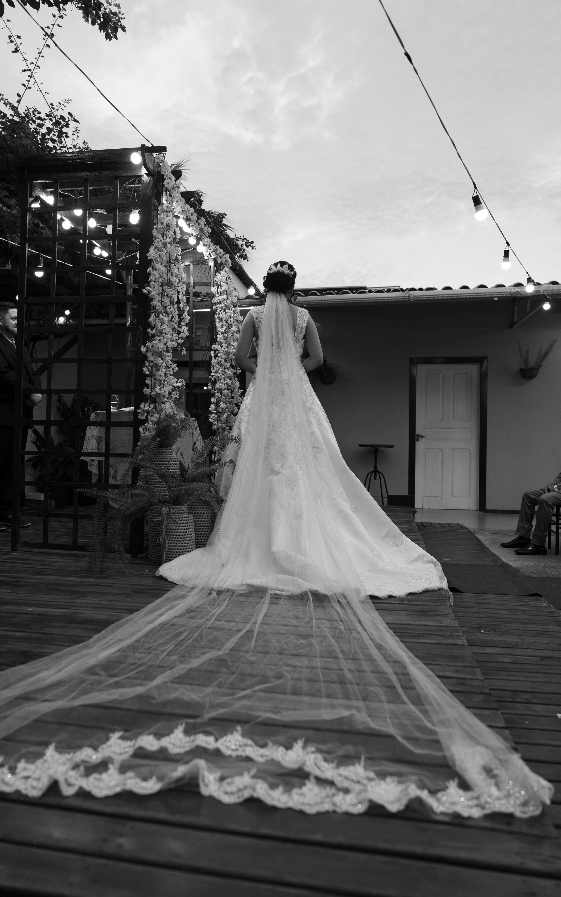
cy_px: 456
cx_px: 260
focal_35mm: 26
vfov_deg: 70.4
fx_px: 636
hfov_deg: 47.6
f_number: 3.2
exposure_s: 1/200
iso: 500
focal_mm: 24
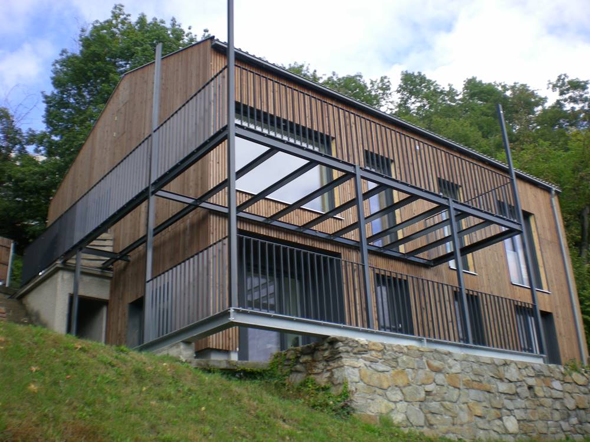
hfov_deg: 49.0
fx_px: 648
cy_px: 221
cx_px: 295
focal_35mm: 38
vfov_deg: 37.7
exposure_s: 1/160
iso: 50
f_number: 4.6
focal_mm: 6.3
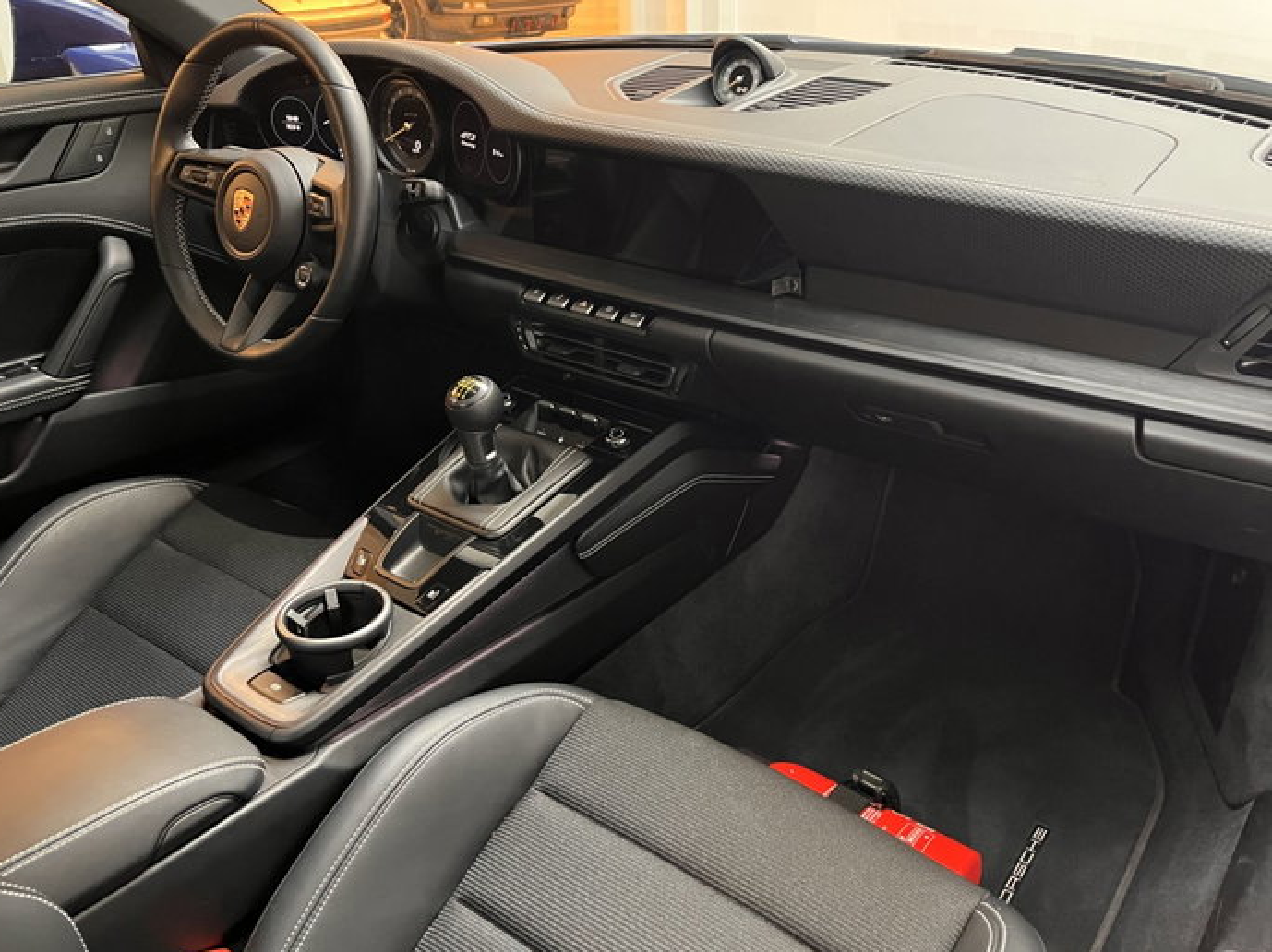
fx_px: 1065
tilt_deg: -26.7
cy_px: 441
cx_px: 681
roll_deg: +0.6
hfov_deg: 61.6
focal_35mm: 29
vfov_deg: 48.2
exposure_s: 1/25
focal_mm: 5.1
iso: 500
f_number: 1.6
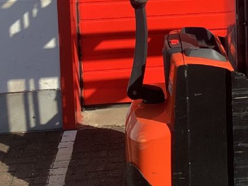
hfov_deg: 20.0
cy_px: -46
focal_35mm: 95
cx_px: 255
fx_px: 680
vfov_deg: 14.9
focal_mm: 3.3
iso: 25
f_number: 2.4
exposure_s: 1/1072
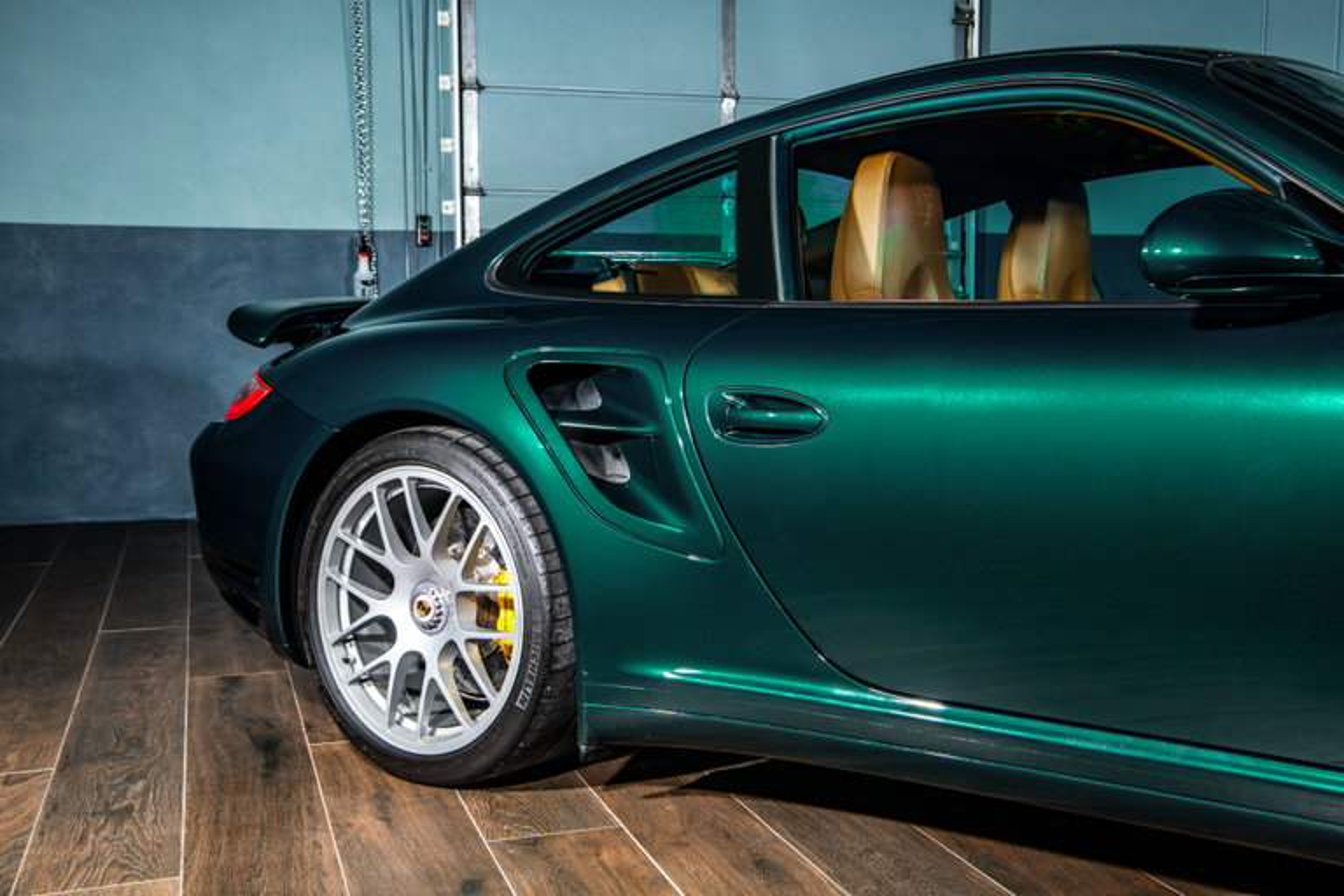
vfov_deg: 31.9
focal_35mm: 42
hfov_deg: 46.4
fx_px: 1568
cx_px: 672
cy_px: 448
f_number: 10
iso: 125
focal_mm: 42
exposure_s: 1/125
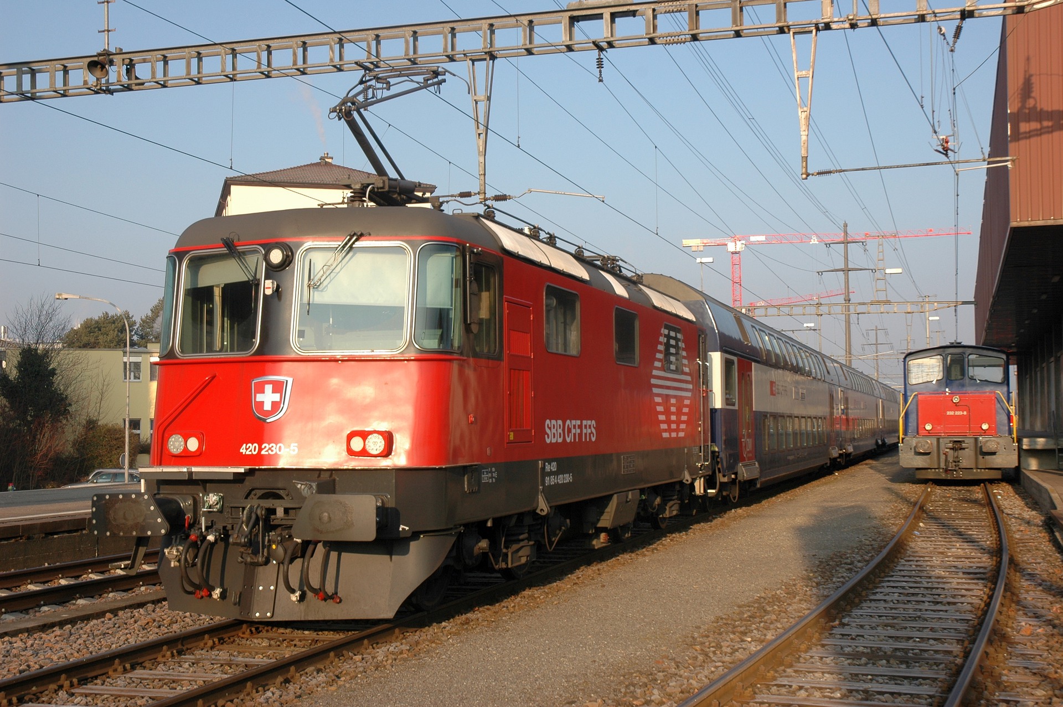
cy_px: 354
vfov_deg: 28.9
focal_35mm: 46
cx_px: 532
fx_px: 1372
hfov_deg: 42.4
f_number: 8
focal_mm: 31
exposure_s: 1/250
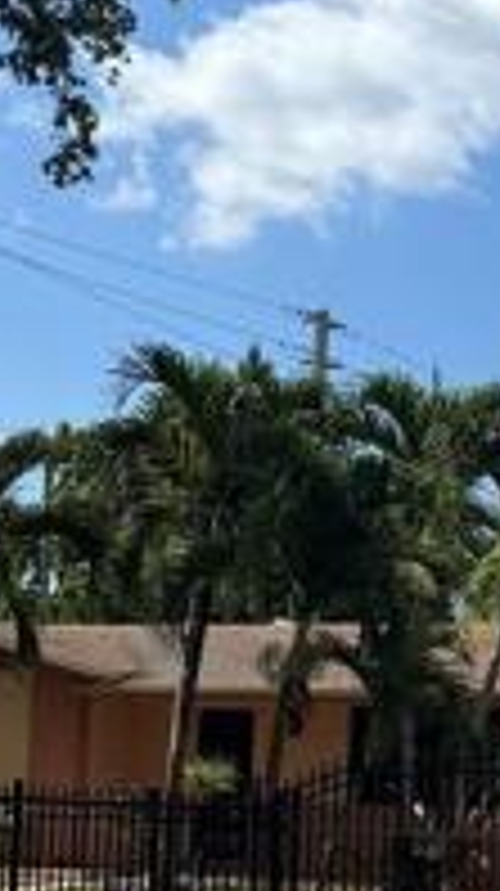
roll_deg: -1.4
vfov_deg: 22.2
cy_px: 706
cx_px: 482
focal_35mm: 95
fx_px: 2245
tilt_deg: +0.6
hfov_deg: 12.6
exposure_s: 1/5348
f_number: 1.78
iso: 80
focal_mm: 6.76
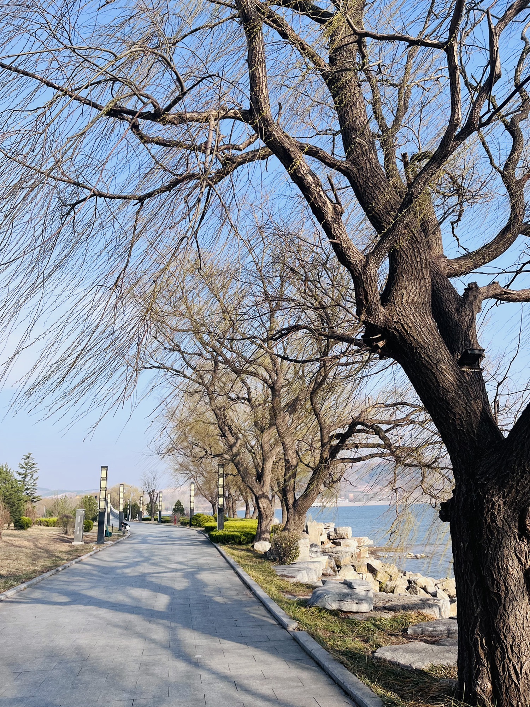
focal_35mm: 26
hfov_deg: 53.1
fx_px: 531
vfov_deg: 67.3
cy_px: 354
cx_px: 265
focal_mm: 5.1
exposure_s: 1/1802
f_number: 1.6
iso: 50
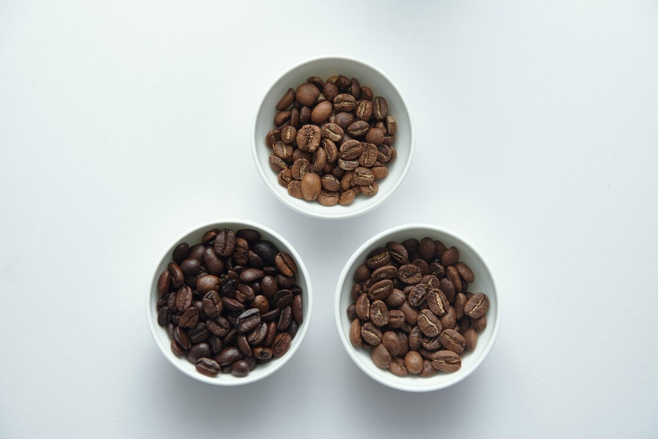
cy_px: 220
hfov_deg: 28.8
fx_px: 1280
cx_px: 329
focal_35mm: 70
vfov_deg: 19.5
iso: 100
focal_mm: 70
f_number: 5
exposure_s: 1/160
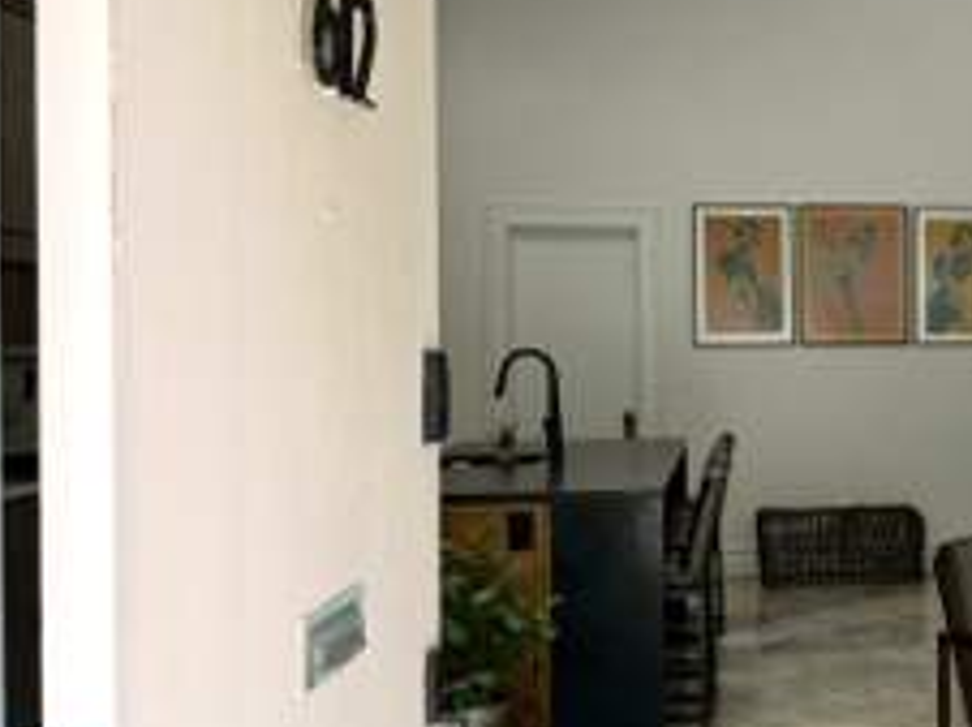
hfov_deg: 33.8
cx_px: 1002
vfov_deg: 28.5
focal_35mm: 51
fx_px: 1431
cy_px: 361
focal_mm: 6.76
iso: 64
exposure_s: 1/157
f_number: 1.78
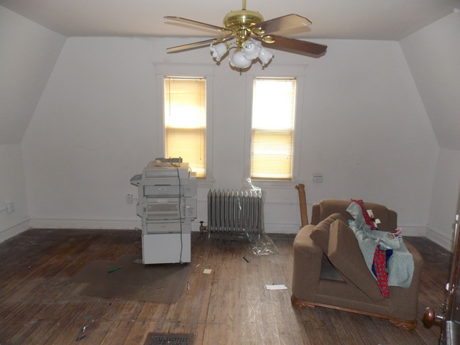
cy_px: 172
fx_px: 306
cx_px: 230
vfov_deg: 58.9
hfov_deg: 73.9
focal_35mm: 23
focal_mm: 4
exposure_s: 1/30
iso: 200
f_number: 3.1
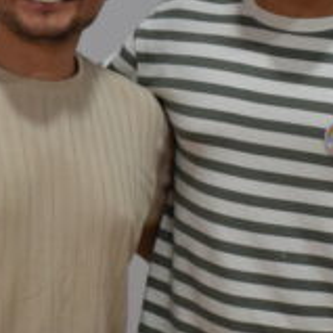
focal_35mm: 173
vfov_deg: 10.1
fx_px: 1880
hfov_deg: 10.0
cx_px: -61
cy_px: 60
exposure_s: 1/60
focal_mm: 21
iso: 560
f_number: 4
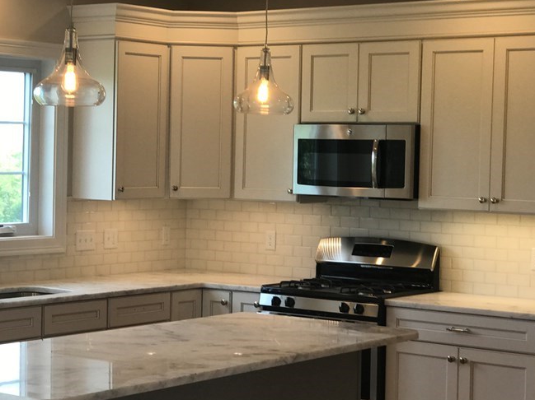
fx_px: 1390
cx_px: 131
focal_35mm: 90
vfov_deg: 16.4
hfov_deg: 21.6
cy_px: 182
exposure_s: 1/60
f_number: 2.8
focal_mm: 6.6
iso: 40
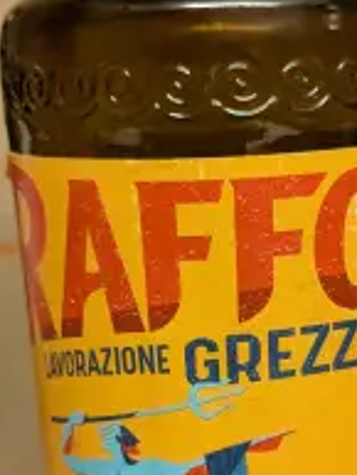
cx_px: 224
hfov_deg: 26.0
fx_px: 769
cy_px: 337
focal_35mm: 56
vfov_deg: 33.8
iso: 2507
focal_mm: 4.38
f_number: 1.73
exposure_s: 1/99.9
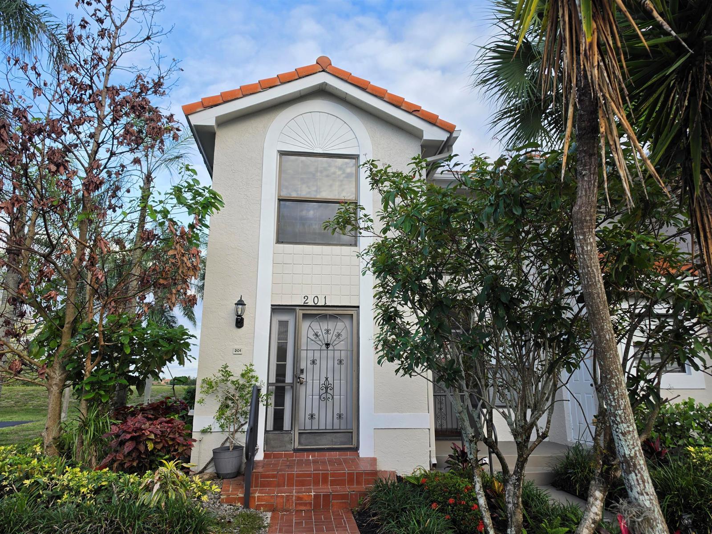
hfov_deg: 73.9
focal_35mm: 23
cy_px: 267
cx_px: 356
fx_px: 473
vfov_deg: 58.9
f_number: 1.4
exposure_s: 1/359
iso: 25
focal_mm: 6.5
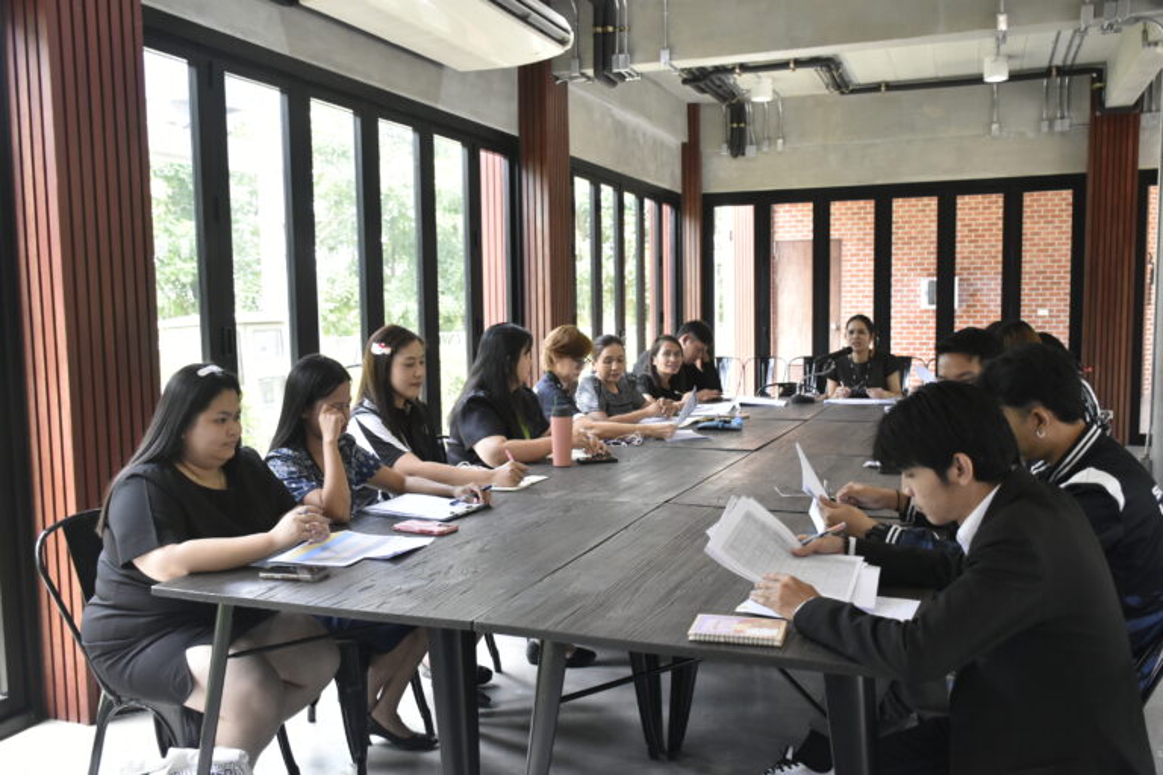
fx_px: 1066
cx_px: 582
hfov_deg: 57.2
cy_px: 388
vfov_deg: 40.0
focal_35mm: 33
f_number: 3.5
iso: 1600
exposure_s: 1/250
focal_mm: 22
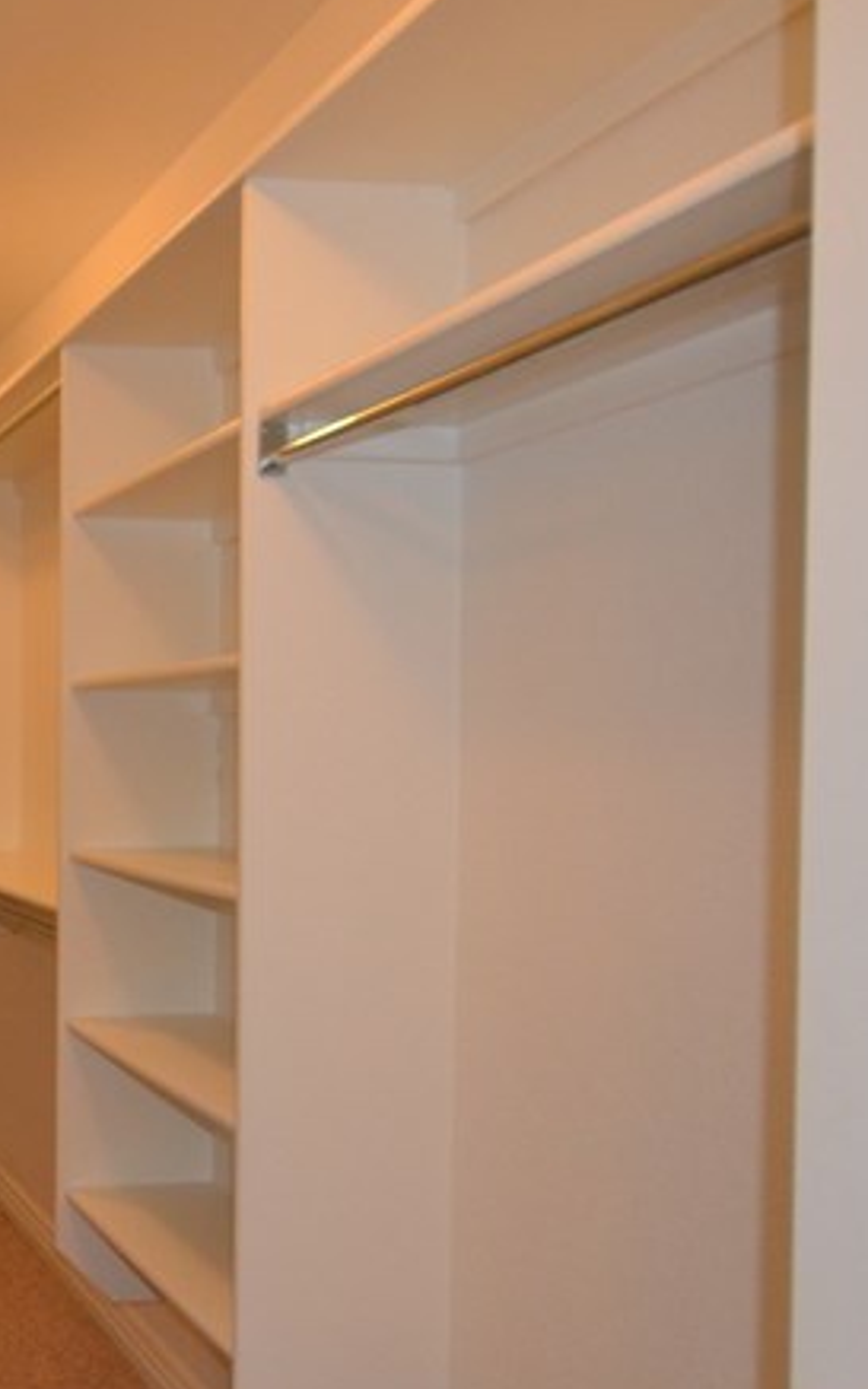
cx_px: -169
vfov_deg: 51.4
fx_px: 1439
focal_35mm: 38
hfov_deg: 29.1
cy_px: 795
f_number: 4
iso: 640
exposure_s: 1/60
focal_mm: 10
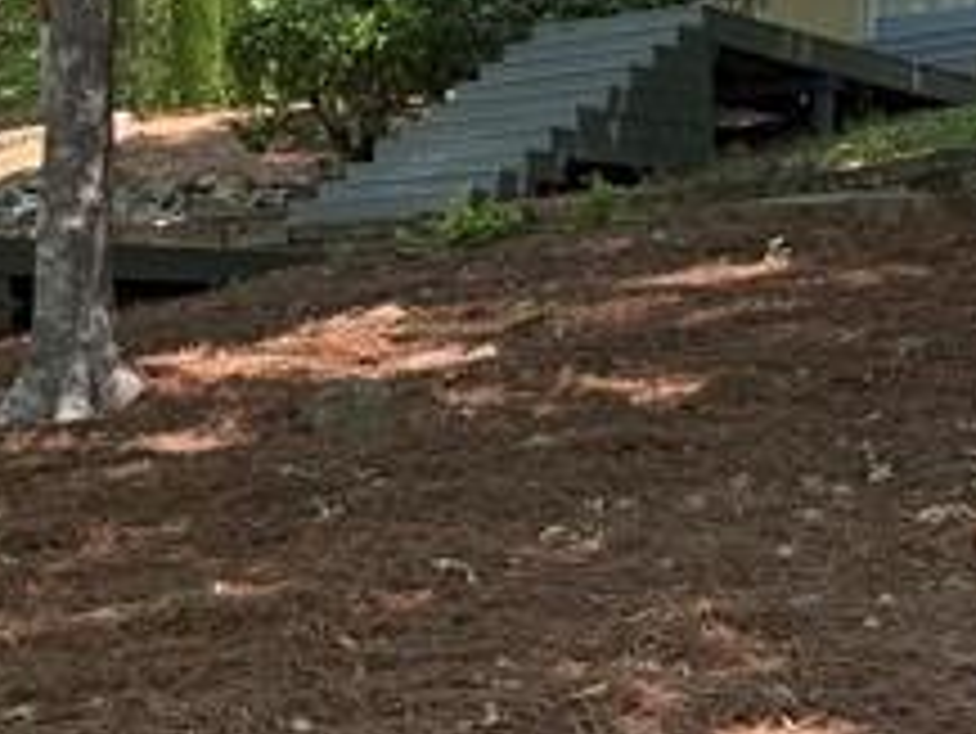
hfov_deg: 17.3
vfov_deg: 13.0
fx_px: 3188
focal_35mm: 113
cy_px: 666
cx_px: 252
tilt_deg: -2.1
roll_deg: -0.6
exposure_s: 1/361
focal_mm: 6.76
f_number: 1.78
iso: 100
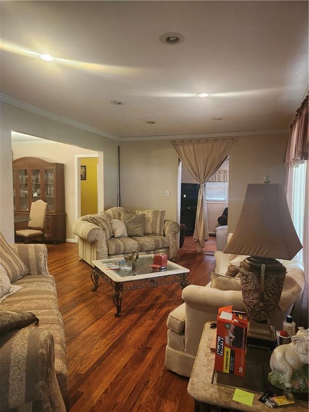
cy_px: 206
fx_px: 274
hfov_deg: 58.9
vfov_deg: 73.9
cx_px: 154
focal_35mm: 23
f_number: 1.8
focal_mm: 5.54
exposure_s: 1/40
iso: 500
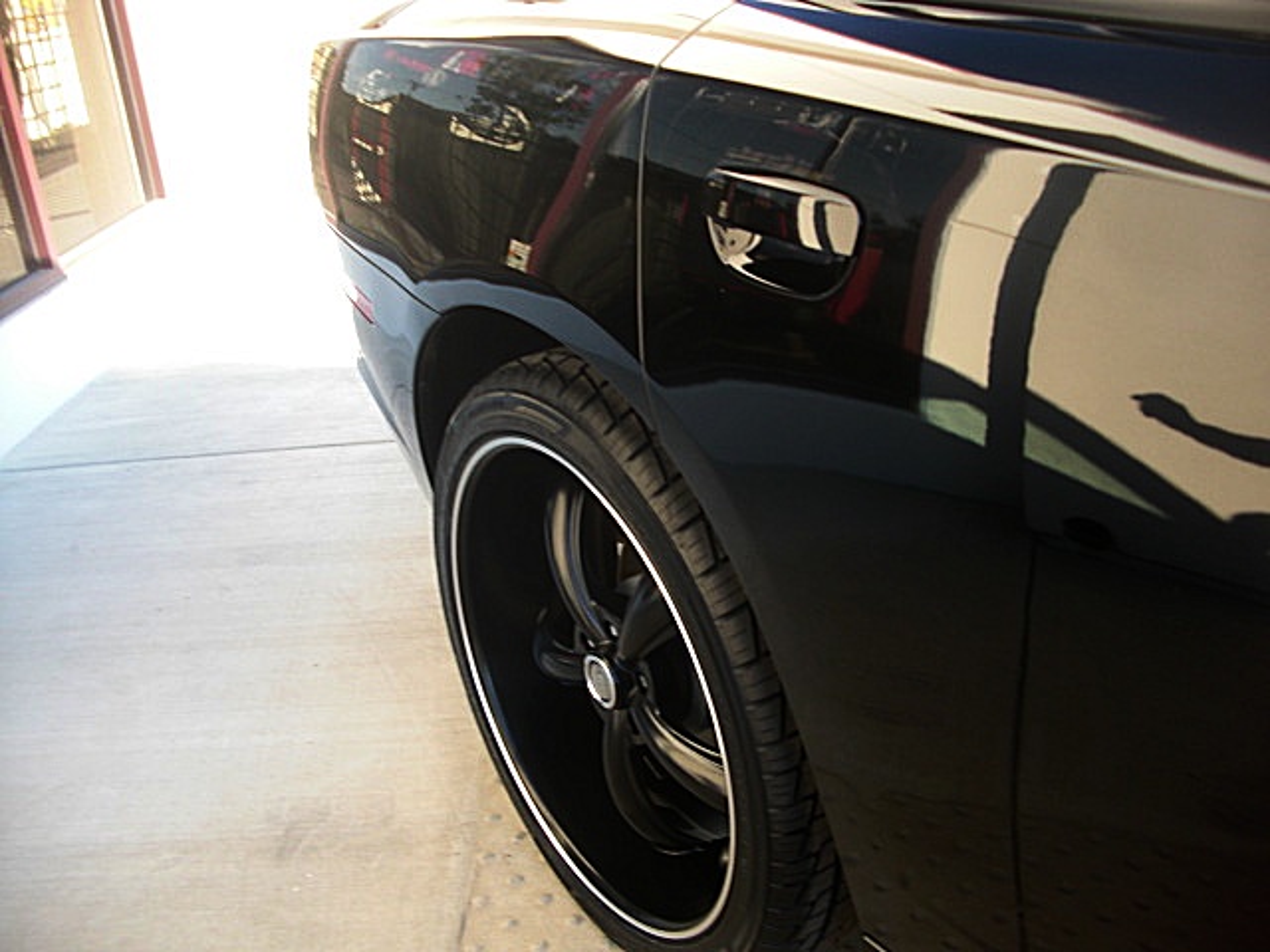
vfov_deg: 39.7
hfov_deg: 51.4
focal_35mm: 36
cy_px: 476
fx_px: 1321
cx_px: 635
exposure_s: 1/80
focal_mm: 6.3
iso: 50
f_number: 2.8
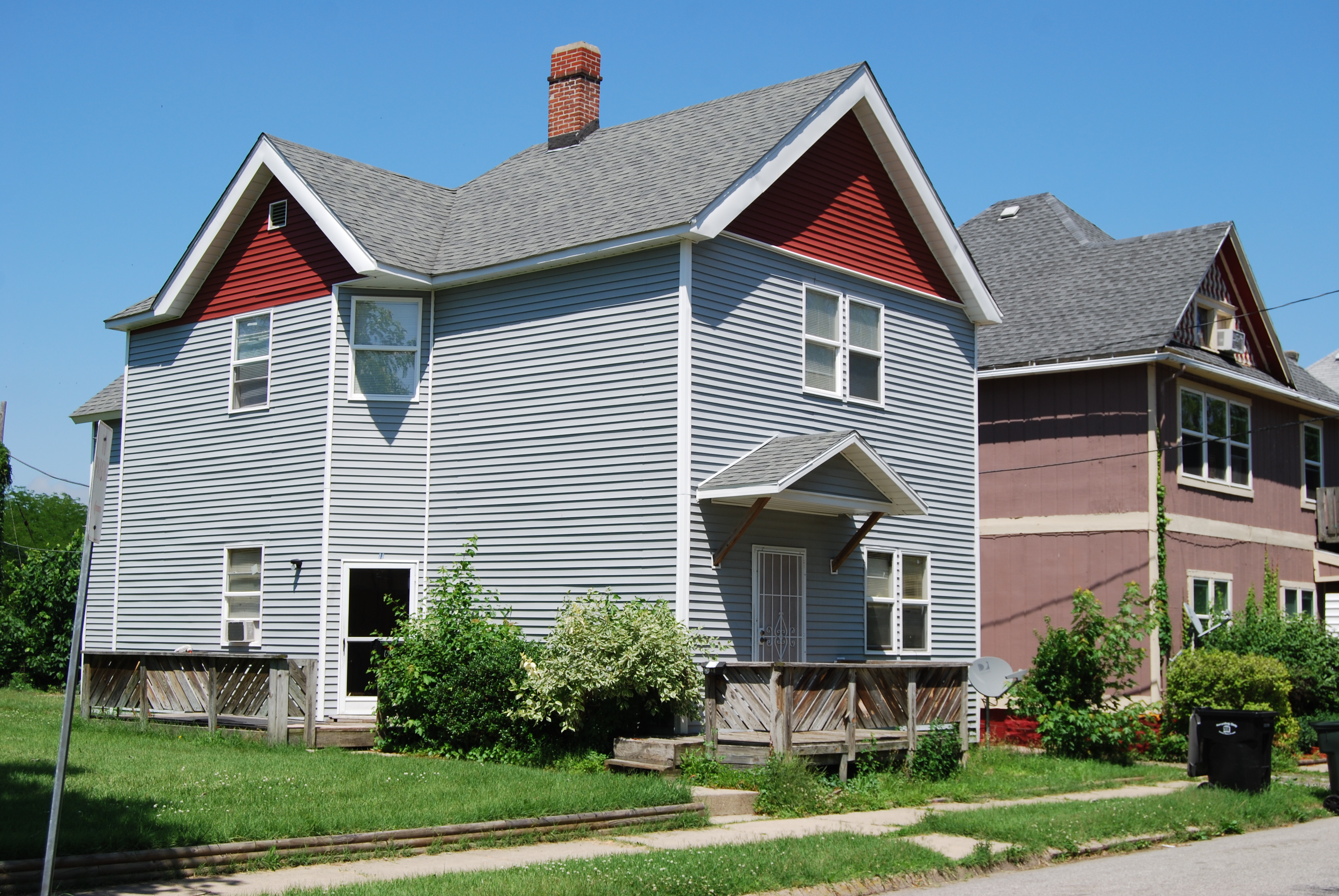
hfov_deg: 43.6
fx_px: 1676
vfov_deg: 29.9
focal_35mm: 45
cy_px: 448
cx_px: 670
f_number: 8
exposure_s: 1/250
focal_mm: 30
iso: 100
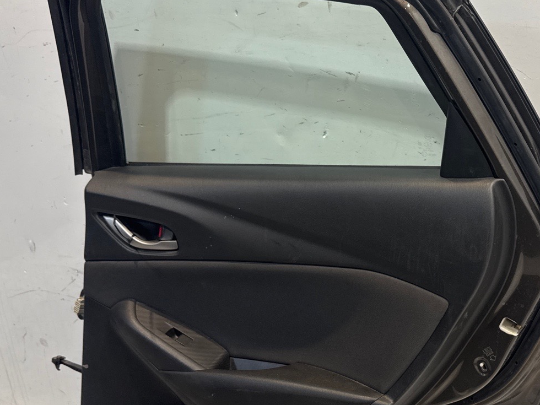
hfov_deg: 39.6
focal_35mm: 47
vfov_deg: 30.8
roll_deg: +0.3
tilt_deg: -25.7
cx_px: 390
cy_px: 246
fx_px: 733
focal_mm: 6.76
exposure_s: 1/100
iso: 100
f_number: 1.78
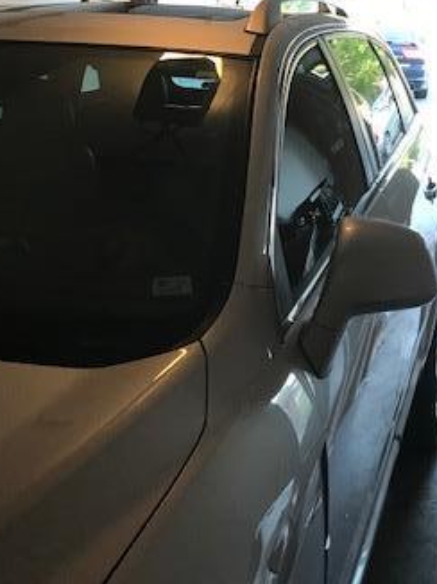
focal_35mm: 55
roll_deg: -0.7
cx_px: 202
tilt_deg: +0.4
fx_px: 927
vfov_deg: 32.4
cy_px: 13
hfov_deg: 26.5
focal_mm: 3.99
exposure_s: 1/30
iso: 40
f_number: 1.8
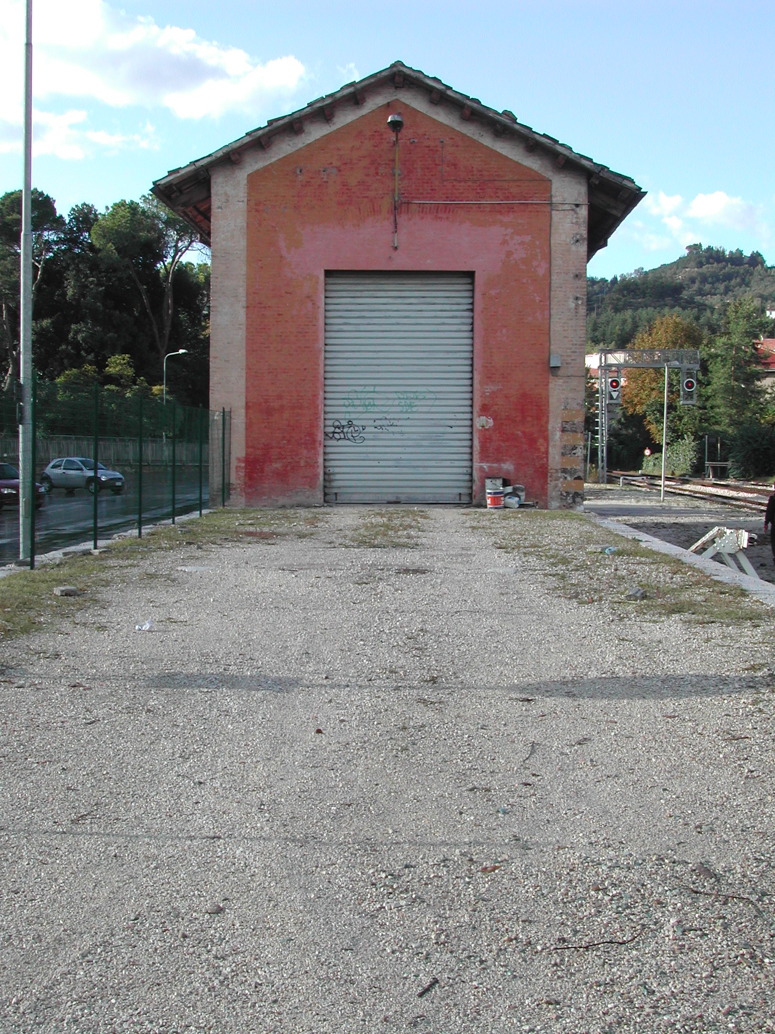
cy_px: 517
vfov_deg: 36.8
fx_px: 1552
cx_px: 388
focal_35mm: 52
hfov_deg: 28.0
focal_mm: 11.1
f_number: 8.8
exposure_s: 1/88.2
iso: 100
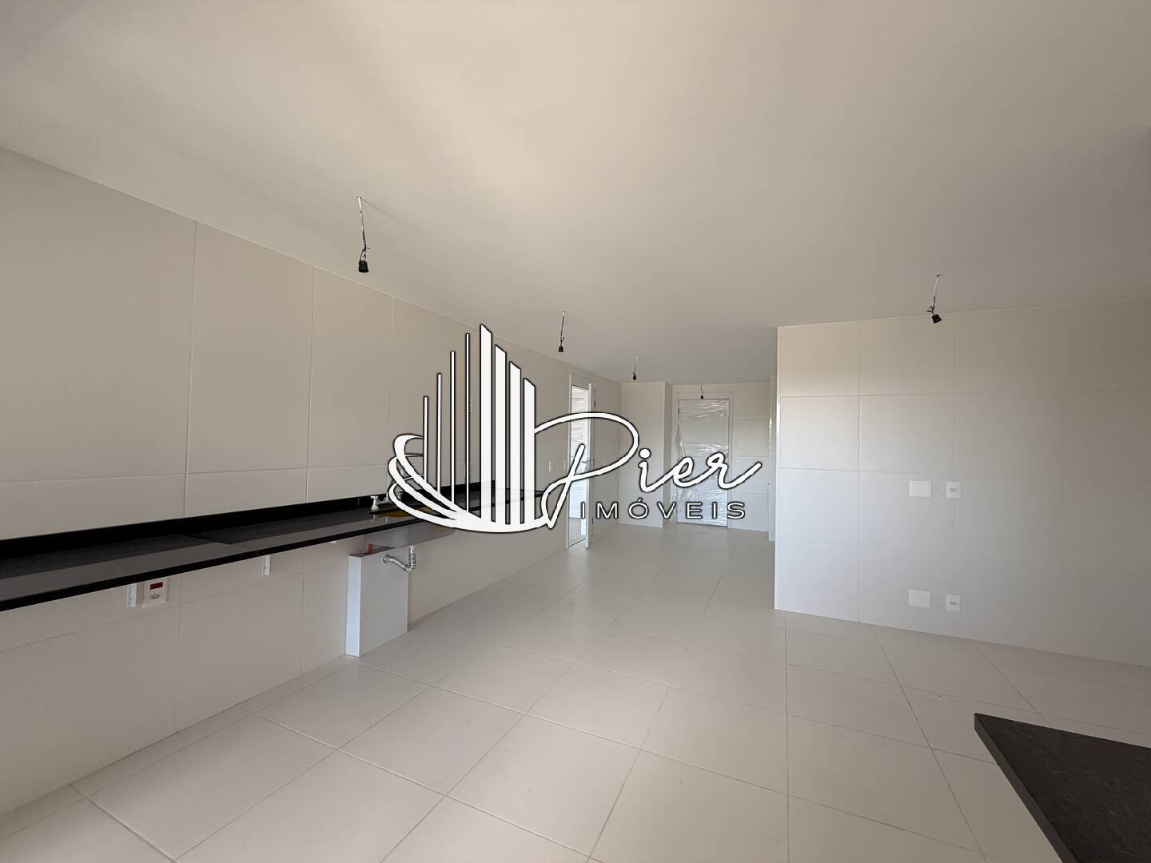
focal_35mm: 14
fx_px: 466
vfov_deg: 85.7
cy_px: 432
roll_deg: -0.4
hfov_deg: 102.1
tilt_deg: +1.6
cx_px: 576
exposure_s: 1/121
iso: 80
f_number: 2.2
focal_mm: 2.22
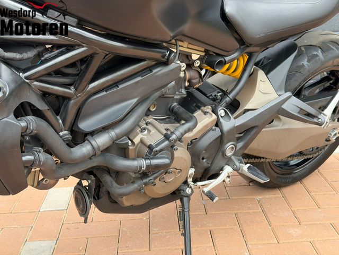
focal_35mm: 48
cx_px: 170
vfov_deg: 30.3
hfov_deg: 39.7
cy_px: 128
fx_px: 470
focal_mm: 6.76
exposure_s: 1/561
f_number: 1.78
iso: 80
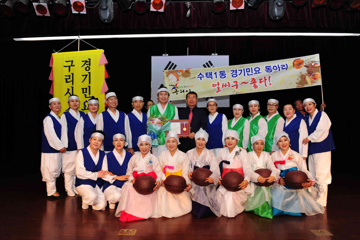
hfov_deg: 73.7
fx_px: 240
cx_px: 180
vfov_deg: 53.1
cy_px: 120
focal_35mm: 24
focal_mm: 24
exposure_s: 1/125
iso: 800
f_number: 7.1
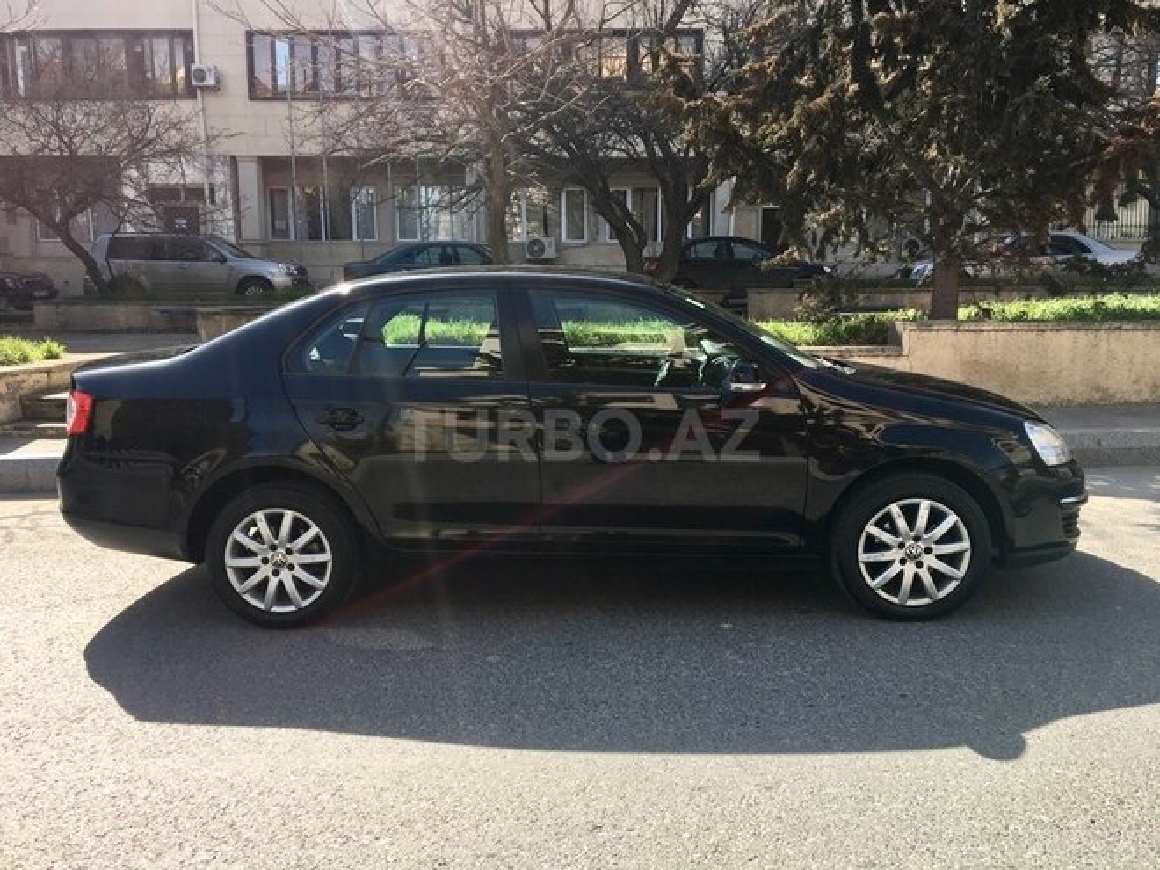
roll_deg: -0.3
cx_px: 580
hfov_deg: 61.7
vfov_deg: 48.2
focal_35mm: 29
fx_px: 972
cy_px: 435
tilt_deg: -7.8
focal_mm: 4.15
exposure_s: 1/693
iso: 25
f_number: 2.2
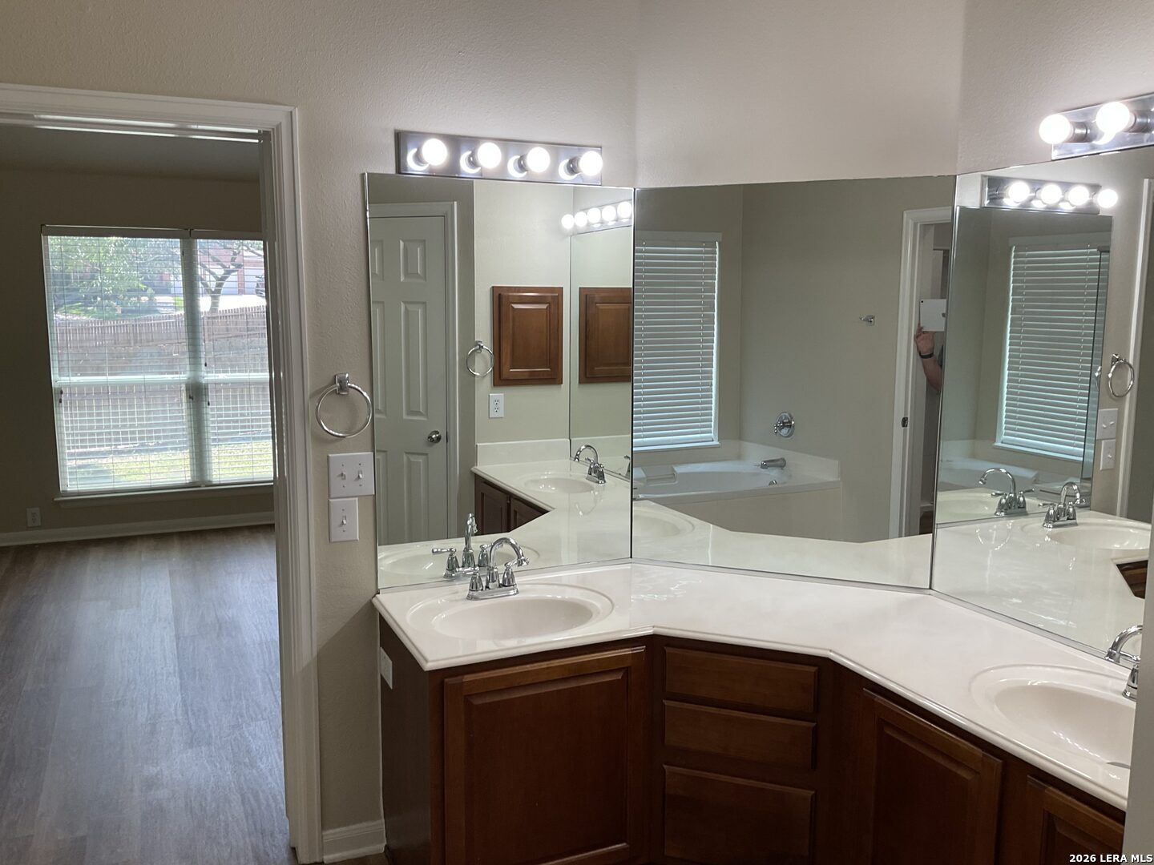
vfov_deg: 48.2
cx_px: 577
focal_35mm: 29
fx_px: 967
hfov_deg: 61.7
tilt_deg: -6.2
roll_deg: -0.5
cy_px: 432
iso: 40
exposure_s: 1/120
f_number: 1.8
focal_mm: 3
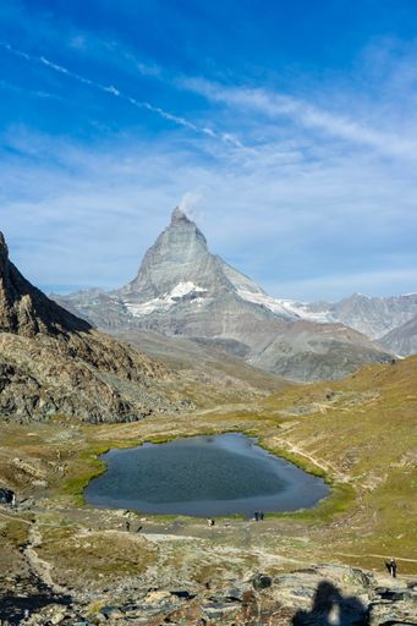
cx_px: 208
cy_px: 313
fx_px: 643
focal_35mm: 37
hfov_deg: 35.9
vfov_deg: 51.9
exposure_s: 1/250
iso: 100
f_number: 10
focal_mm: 37
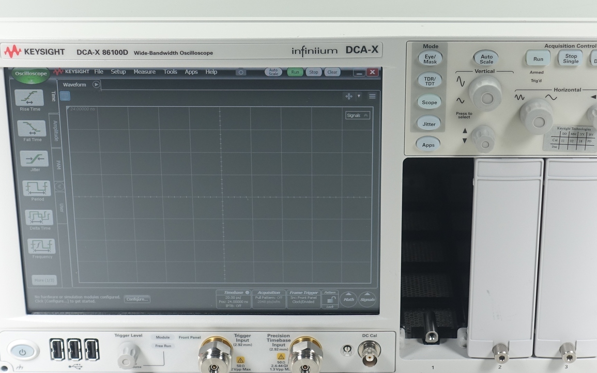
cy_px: 119
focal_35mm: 94
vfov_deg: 13.9
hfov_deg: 22.1
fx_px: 1529
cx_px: 345
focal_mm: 18.89
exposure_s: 1/80
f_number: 3.5
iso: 125
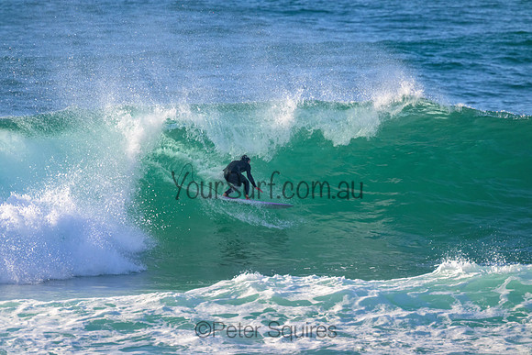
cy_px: 178
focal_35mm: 800
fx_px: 11824
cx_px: 266
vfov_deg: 1.7
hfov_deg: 2.6
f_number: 11
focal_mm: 800
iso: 1600
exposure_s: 1/1250
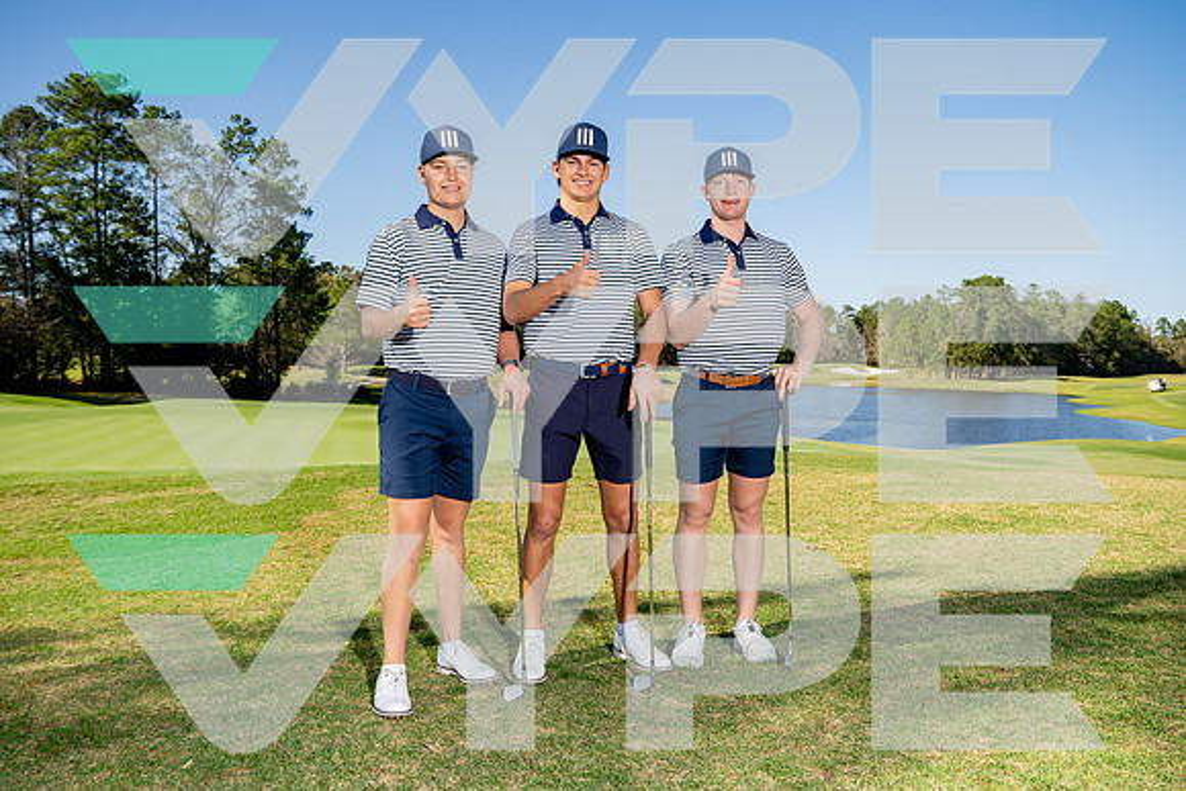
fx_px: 956
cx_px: 593
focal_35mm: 29
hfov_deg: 63.6
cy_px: 396
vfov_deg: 45.0
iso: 100
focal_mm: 29
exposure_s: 1/250
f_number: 8
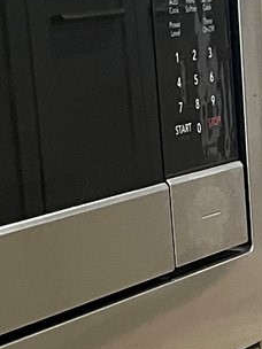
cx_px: 156
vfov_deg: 12.4
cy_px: 352
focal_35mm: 158
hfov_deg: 9.4
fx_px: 1594
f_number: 1.6
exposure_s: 1/60
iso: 320
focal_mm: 5.1
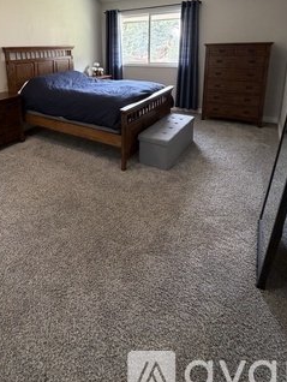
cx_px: 97
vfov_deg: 71.5
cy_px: 99
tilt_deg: -12.0
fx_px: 243
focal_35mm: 22
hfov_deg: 59.8
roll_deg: +2.1
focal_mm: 2.22
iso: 200
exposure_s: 1/60
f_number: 2.2
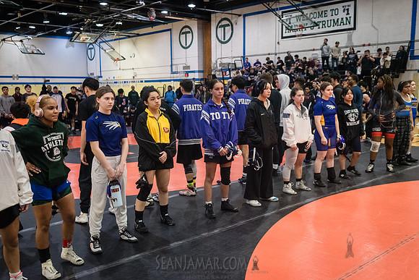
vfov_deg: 37.5
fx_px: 412
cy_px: 140
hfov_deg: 53.9
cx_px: 210
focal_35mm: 35
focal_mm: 35
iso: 8000
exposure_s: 1/400
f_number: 4
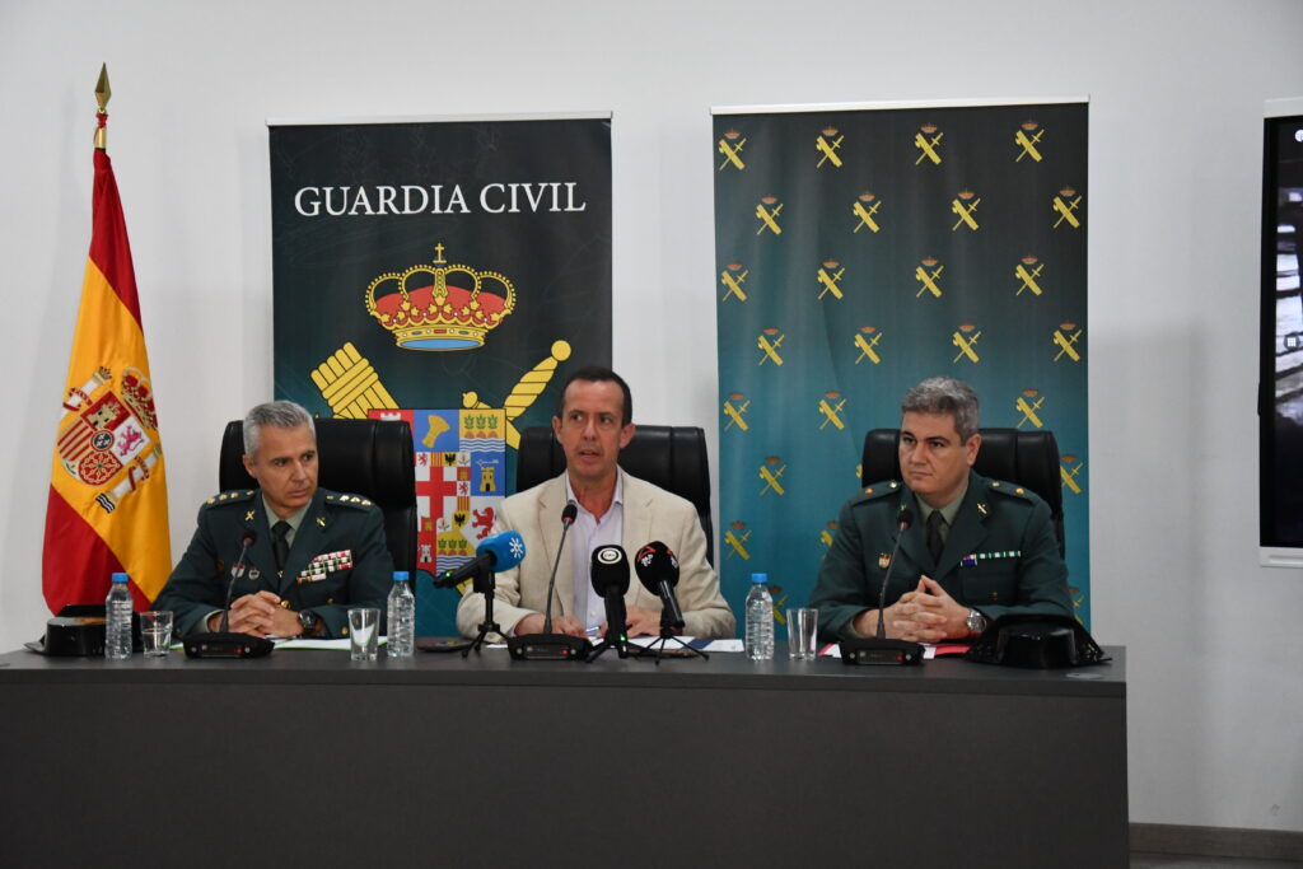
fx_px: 2823
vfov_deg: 17.5
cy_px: 434
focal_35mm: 78
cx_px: 652
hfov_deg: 26.0
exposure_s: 1/100
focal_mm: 52
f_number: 5
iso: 3200
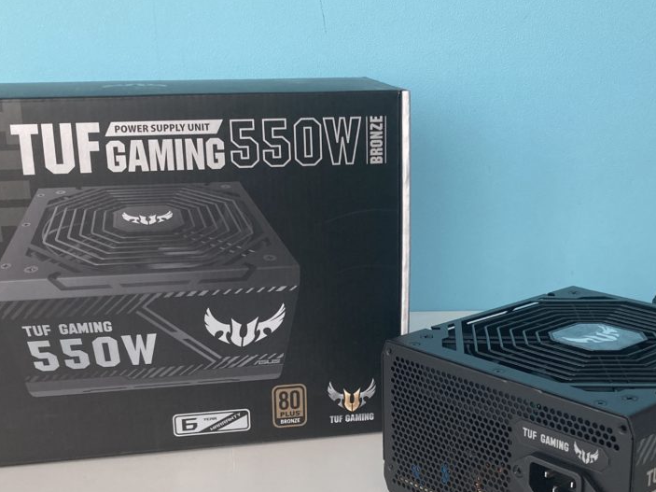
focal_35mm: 51
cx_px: 382
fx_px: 966
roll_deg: +1.9
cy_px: 368
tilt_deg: -19.0
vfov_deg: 28.1
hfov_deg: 37.4
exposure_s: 1/121
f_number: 1.8
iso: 64
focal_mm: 3.99
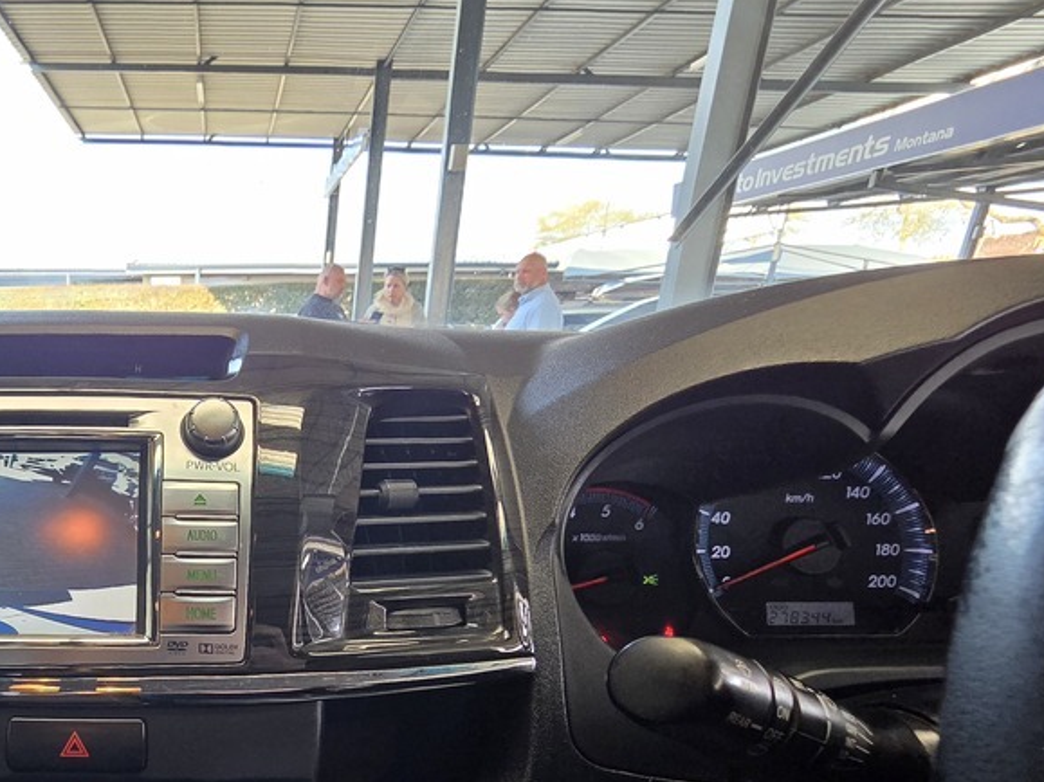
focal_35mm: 23
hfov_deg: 63.9
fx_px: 694
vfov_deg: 55.2
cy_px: 613
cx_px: 139
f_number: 2.2
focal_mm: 2.2
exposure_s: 1/100
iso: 250
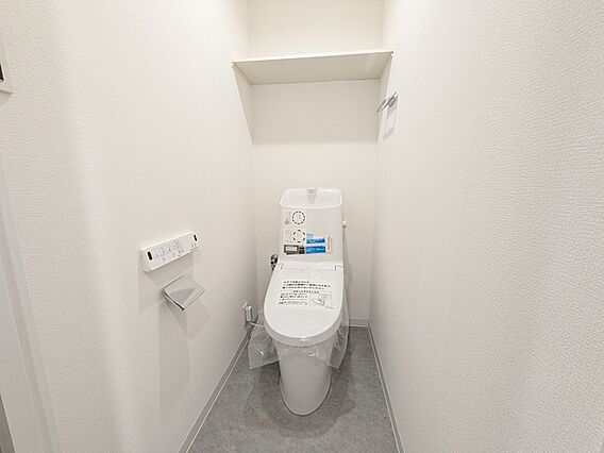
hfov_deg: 102.1
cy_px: 226
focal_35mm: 14
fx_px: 244
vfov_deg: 85.7
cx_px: 302
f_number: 2.2
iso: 292
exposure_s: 1/100
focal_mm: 1.83
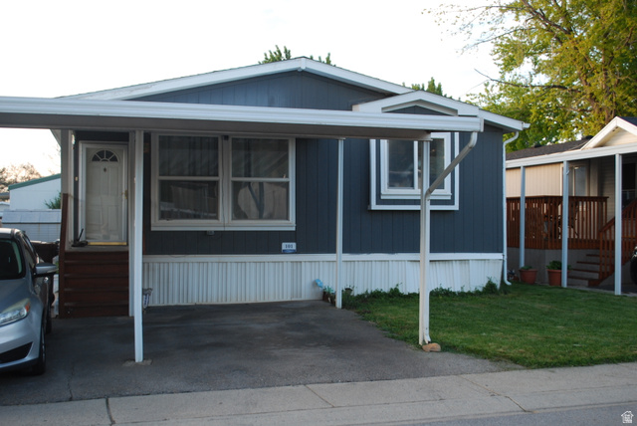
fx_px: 770
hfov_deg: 44.9
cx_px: 318
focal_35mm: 44
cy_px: 213
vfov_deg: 30.9
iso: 200
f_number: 4.8
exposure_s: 1/60
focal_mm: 29
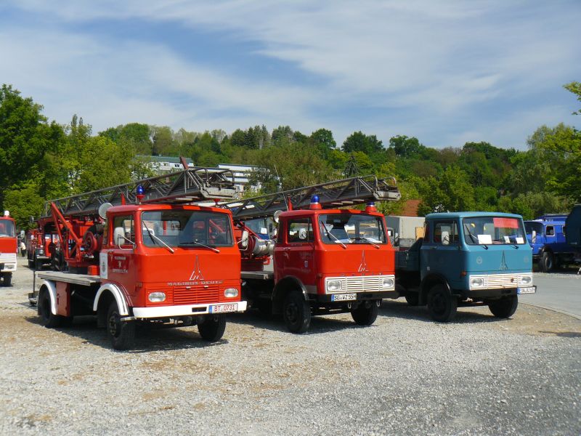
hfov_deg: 51.4
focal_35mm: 36
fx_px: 604
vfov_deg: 39.7
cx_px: 290
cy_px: 218
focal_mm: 6
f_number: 4
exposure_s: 1/250
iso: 100
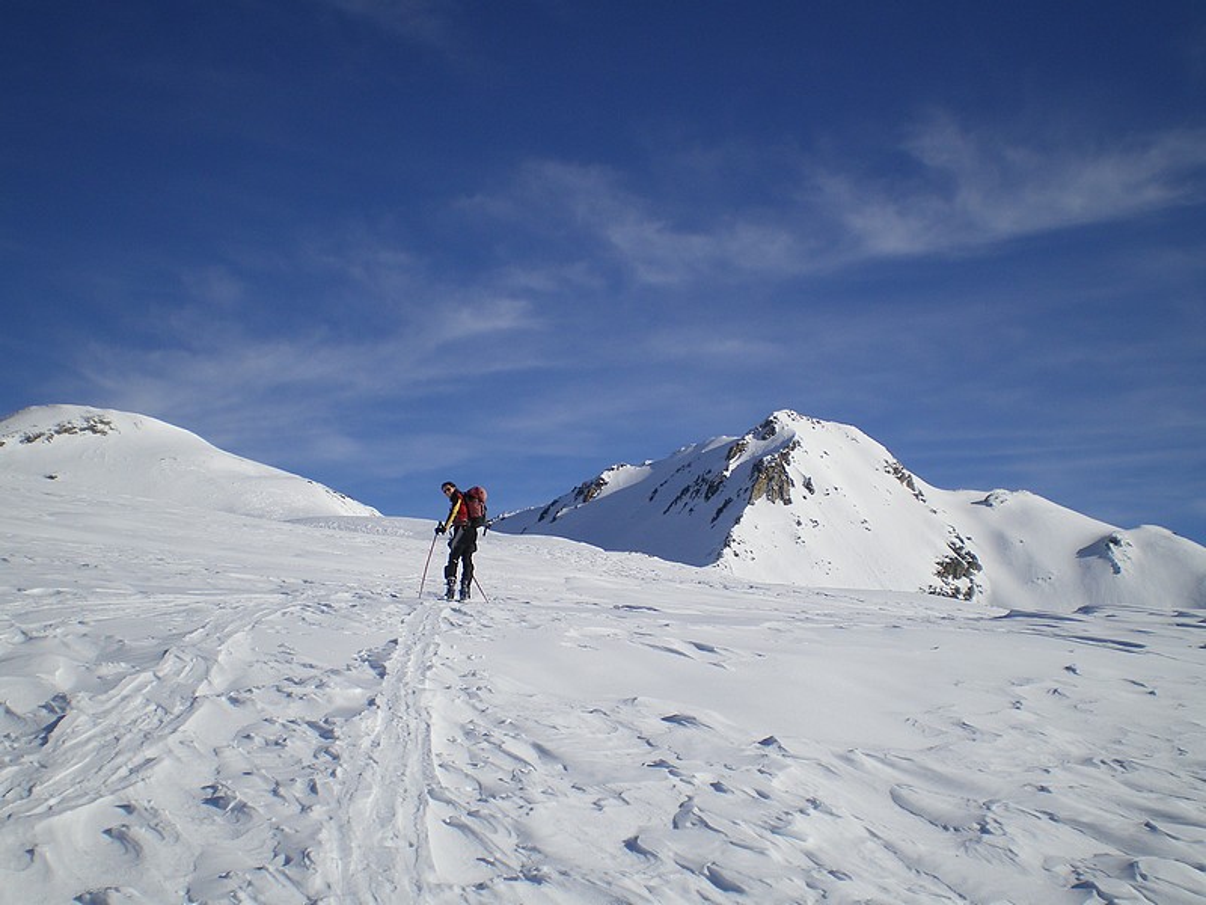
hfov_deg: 49.0
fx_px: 1324
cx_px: 603
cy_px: 452
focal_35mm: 38
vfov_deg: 37.7
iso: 64
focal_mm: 6.3
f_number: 4.6
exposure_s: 1/800
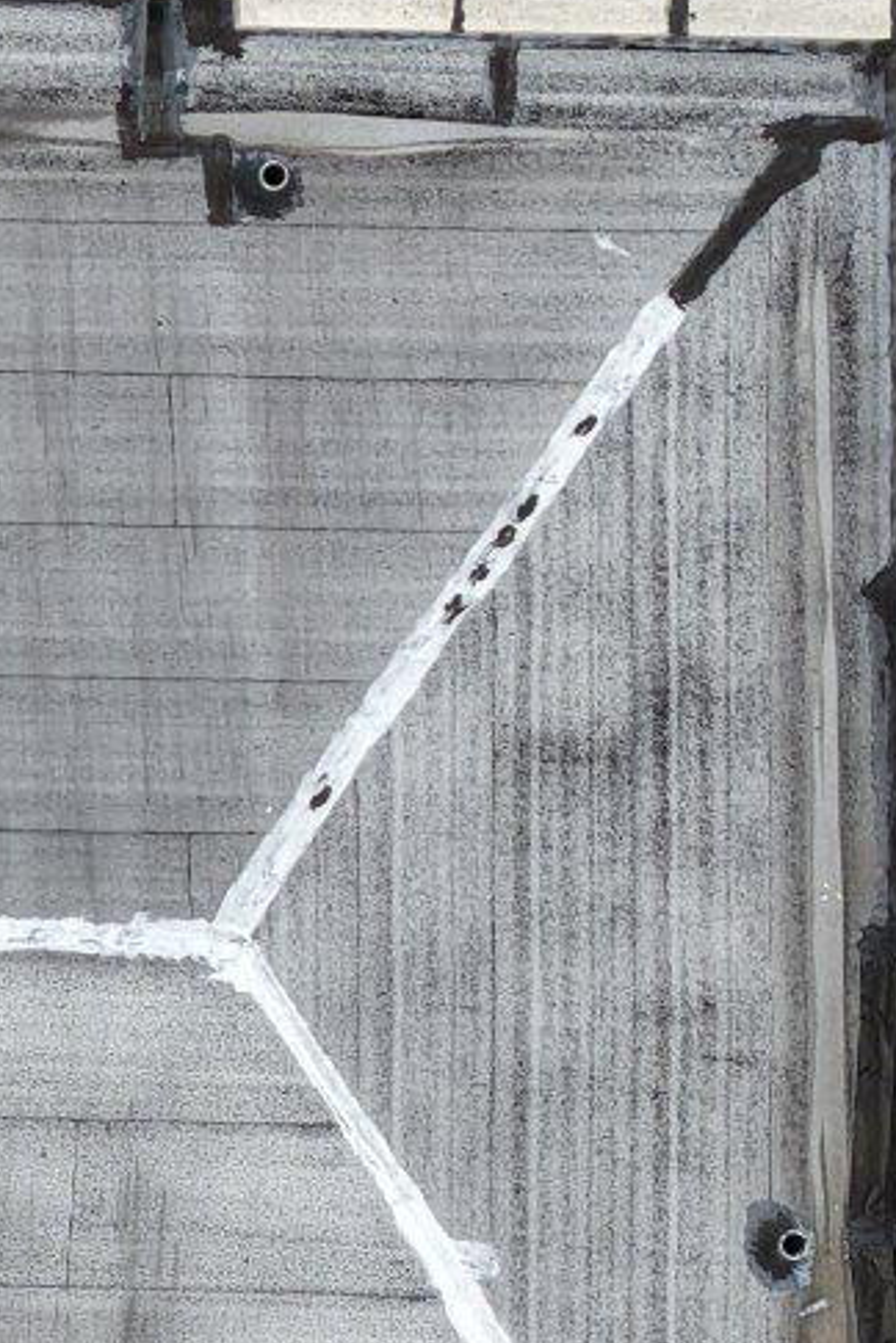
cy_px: 1042
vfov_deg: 6.7
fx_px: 11460
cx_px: -1574
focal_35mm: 307
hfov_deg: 4.3
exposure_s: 1/640
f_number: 2.8
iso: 125
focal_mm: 19.35
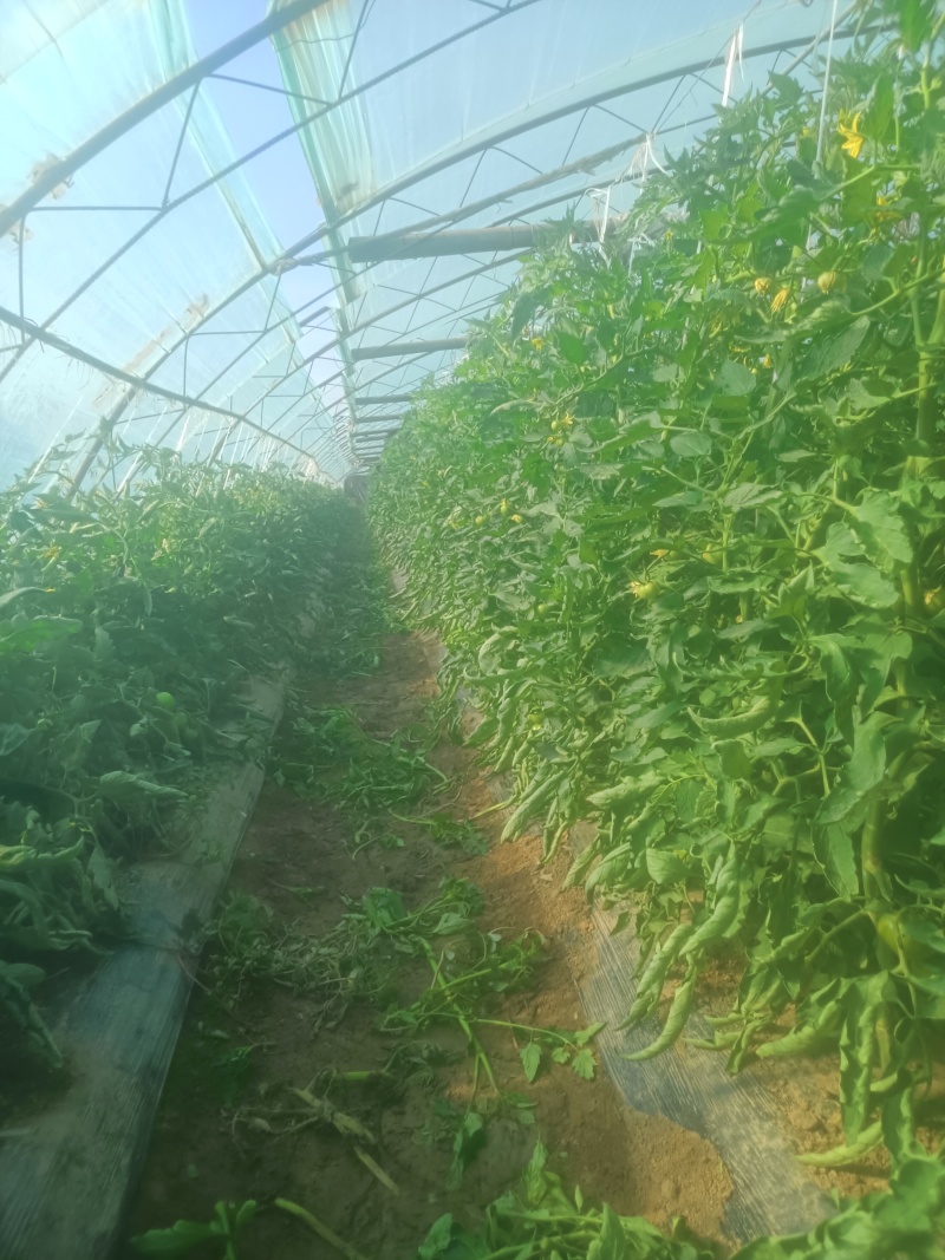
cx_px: 472
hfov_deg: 53.1
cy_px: 630
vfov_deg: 67.3
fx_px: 947
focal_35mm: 26
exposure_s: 1/454
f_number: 1.8
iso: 100
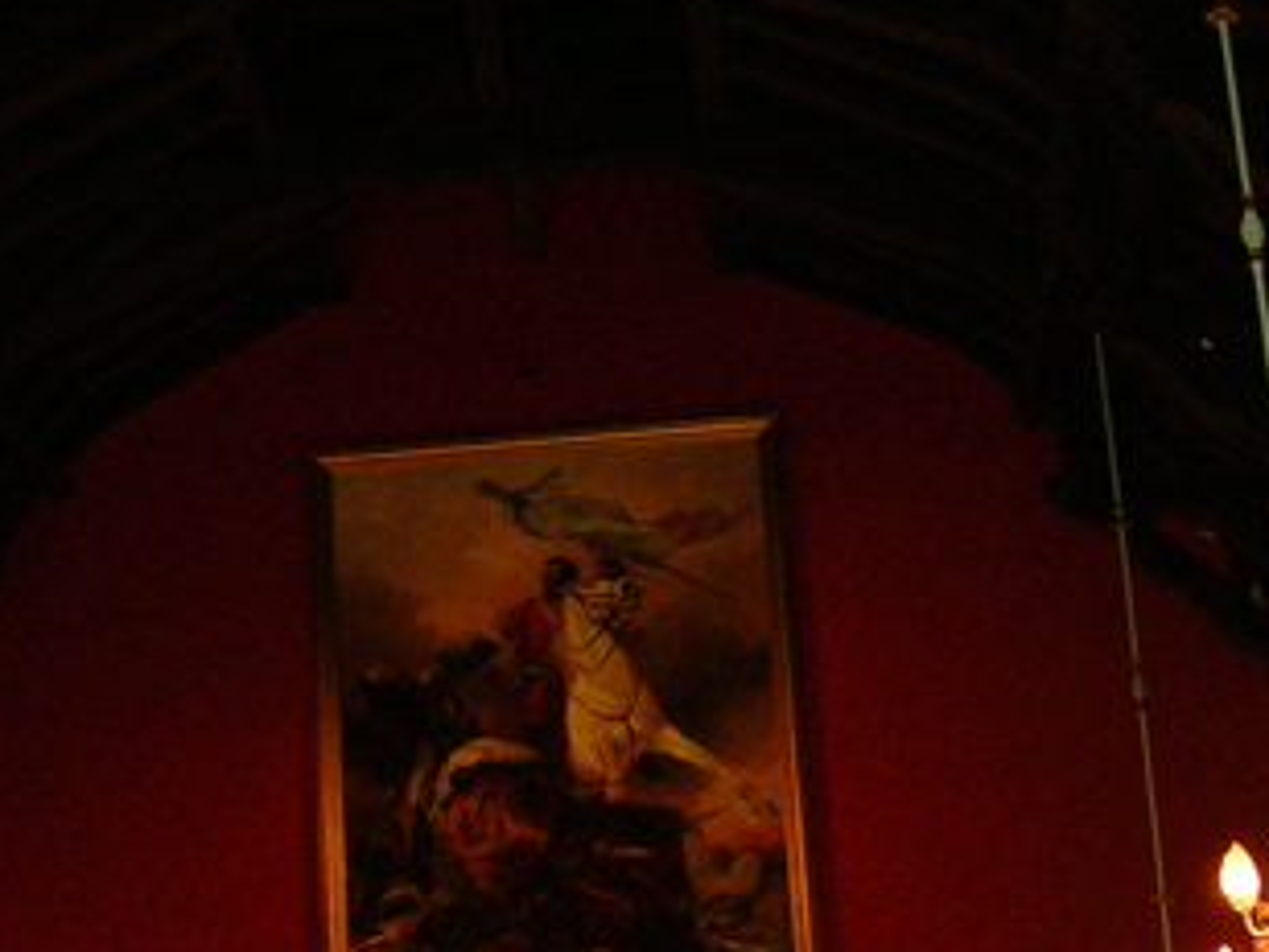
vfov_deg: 18.3
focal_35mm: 79
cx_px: 614
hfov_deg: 24.7
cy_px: 894
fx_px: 2896
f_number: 2.8
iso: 200
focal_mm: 5.8
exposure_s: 1/60.1
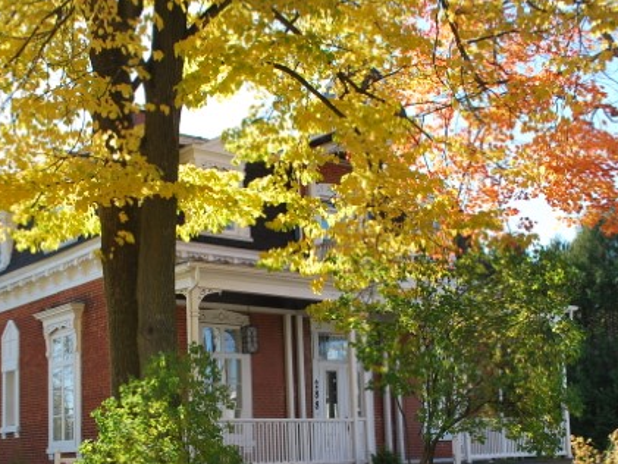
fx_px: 964
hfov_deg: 35.5
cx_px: 274
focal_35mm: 54
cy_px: 327
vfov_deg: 26.8
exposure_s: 1/125
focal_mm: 22
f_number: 6.3
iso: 100
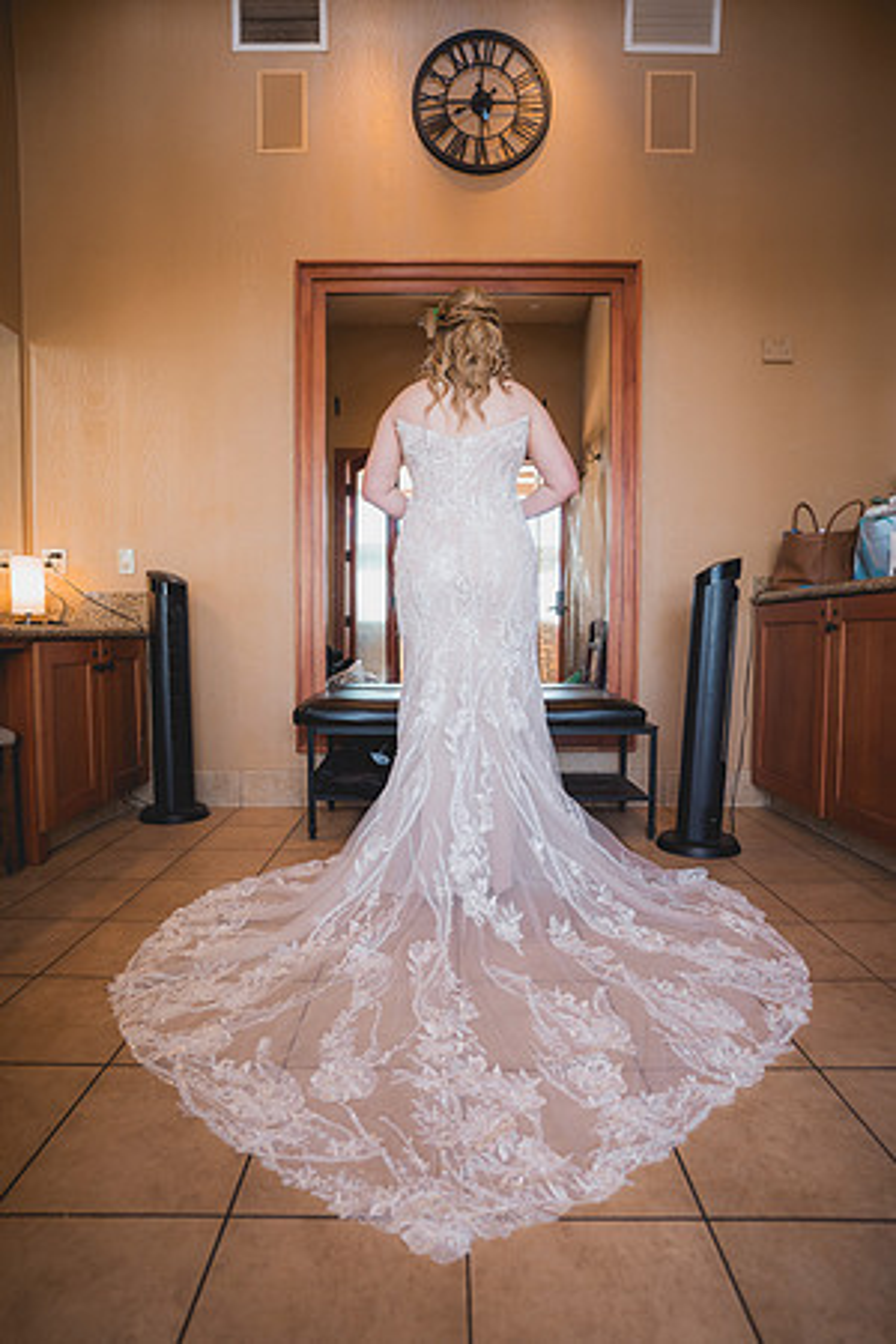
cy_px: 672
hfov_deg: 67.4
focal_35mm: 18
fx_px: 672
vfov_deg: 90.0
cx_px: 448
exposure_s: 1/320
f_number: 2.8
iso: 1250
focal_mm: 18
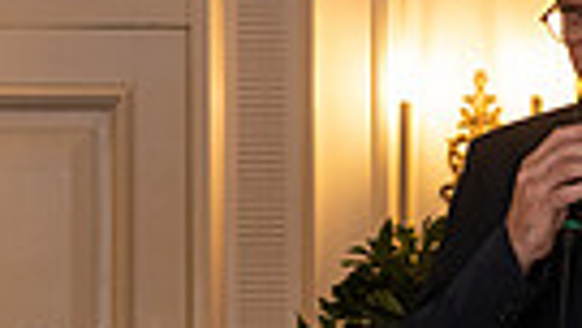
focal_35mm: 262
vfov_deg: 4.6
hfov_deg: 8.2
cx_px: 366
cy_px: 322
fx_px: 4044
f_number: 3.5
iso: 640
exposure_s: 1/160
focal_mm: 58
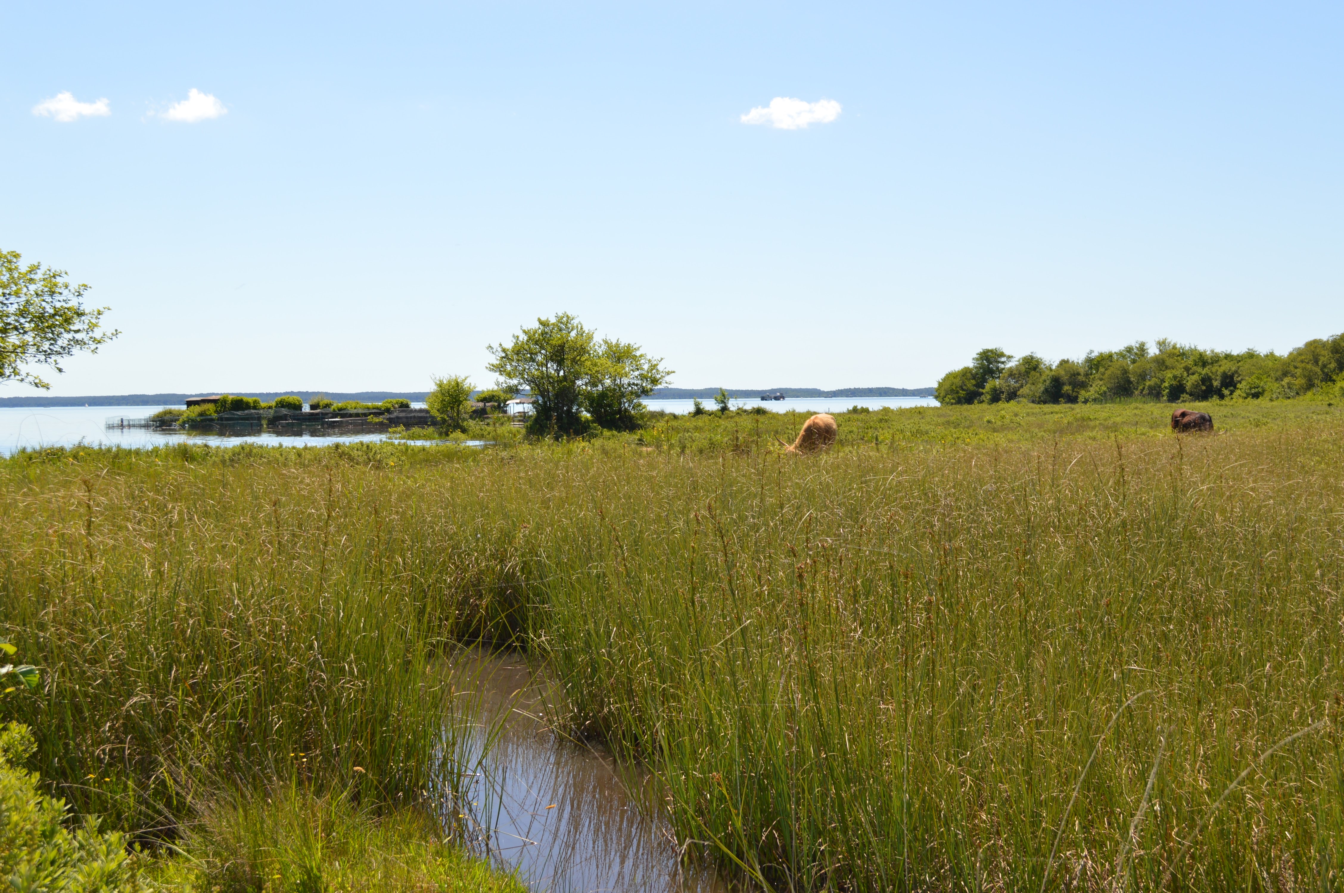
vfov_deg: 30.8
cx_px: 672
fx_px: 1623
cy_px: 446
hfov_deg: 45.0
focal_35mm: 44
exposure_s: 1/200
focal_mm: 29
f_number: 9
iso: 100
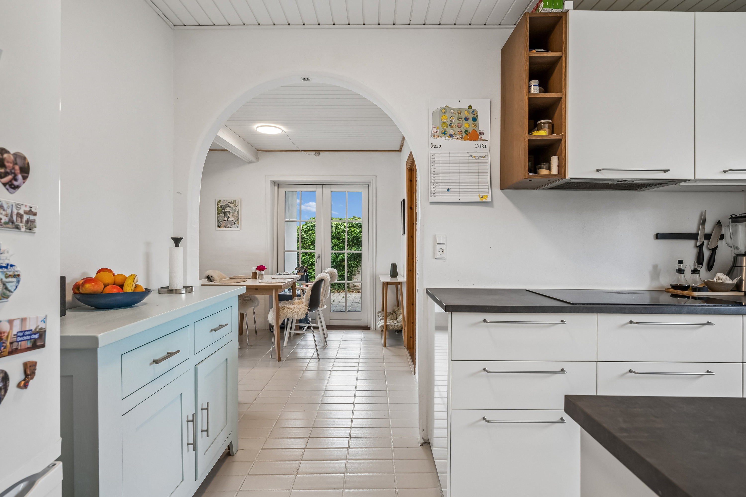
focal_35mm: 18
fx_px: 383
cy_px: 248
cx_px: 373
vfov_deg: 65.9
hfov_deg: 88.4
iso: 640
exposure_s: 1/40
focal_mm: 18.5
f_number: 9
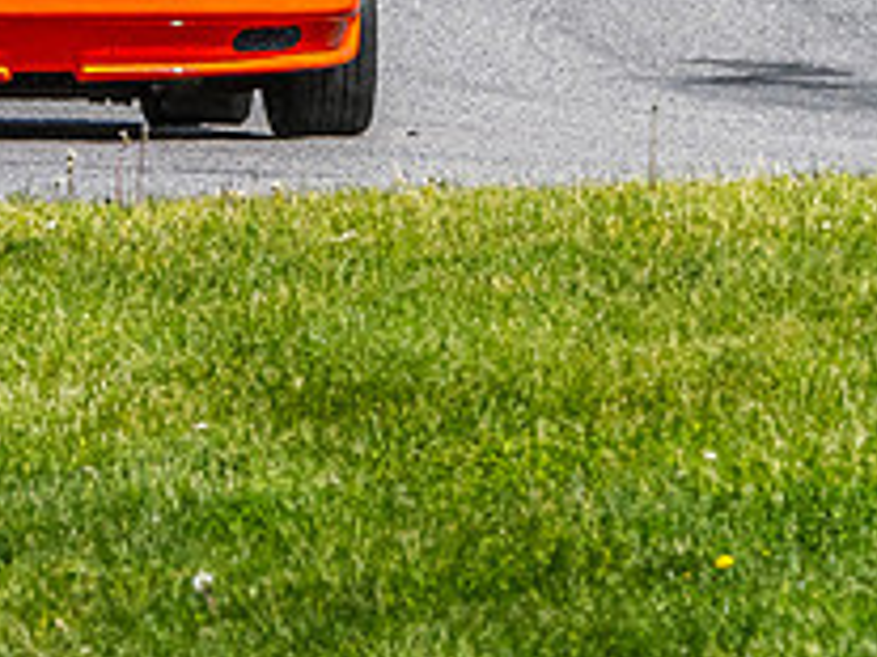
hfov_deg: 1.0
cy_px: -17
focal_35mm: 1915
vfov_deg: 0.8
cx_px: -22
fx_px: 48489
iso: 400
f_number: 11
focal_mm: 300
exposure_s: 1/640
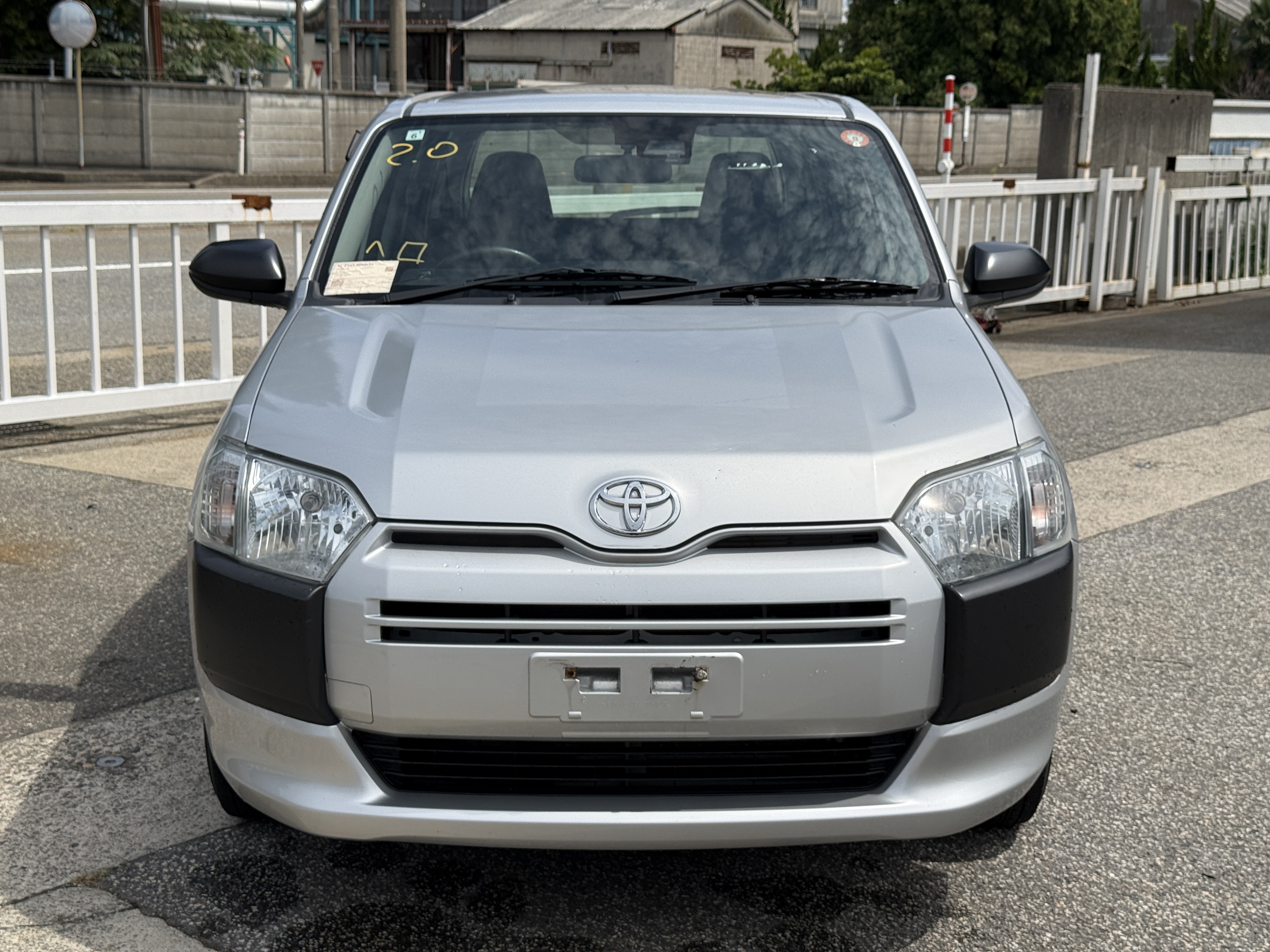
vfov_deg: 30.3
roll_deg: -1.6
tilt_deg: -10.9
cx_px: 635
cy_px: 476
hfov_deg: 39.7
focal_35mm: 48
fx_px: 1761
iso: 64
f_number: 1.78
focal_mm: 6.76
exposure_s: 1/8772
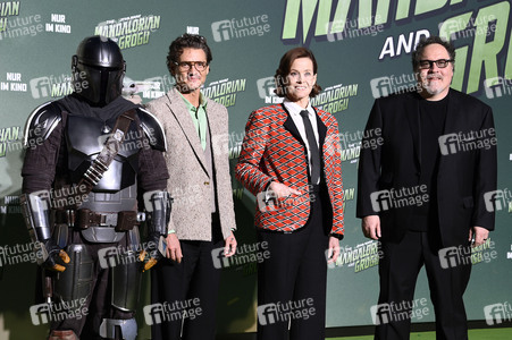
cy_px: 170
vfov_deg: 13.9
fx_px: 1393
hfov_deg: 20.8
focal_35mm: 98
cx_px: 256
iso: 640
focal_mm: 98
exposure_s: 1/250
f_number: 5.6
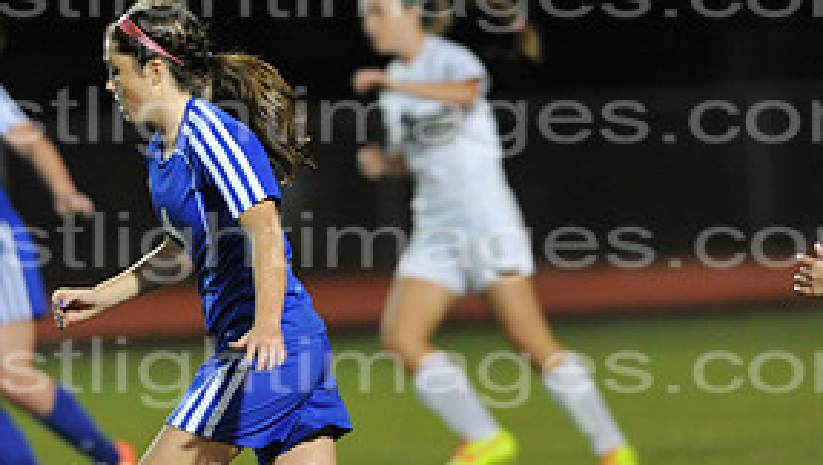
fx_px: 13847
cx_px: 255
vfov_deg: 1.9
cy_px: 310
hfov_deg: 3.4
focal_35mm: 634
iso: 5000
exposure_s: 1/400
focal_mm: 300
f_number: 3.2
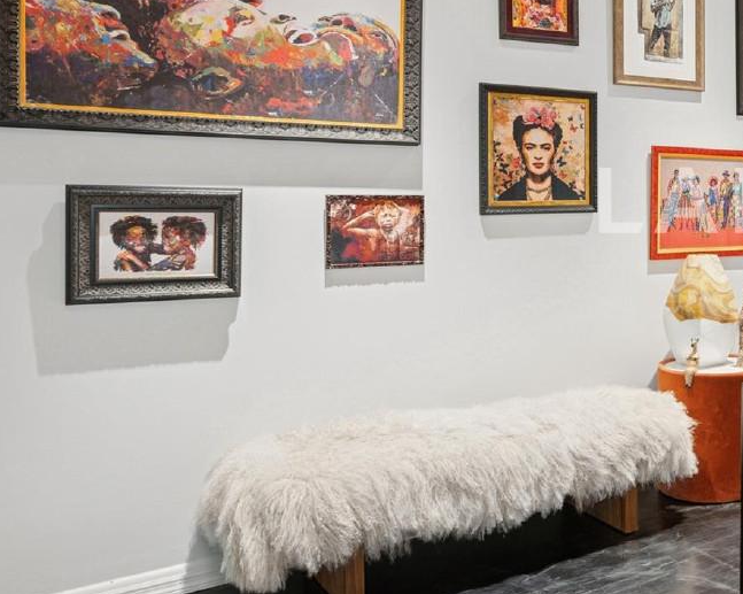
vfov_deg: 39.6
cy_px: 200
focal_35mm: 37
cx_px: 813
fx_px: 813
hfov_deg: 40.1
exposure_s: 1.6
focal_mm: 17
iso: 100
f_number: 8
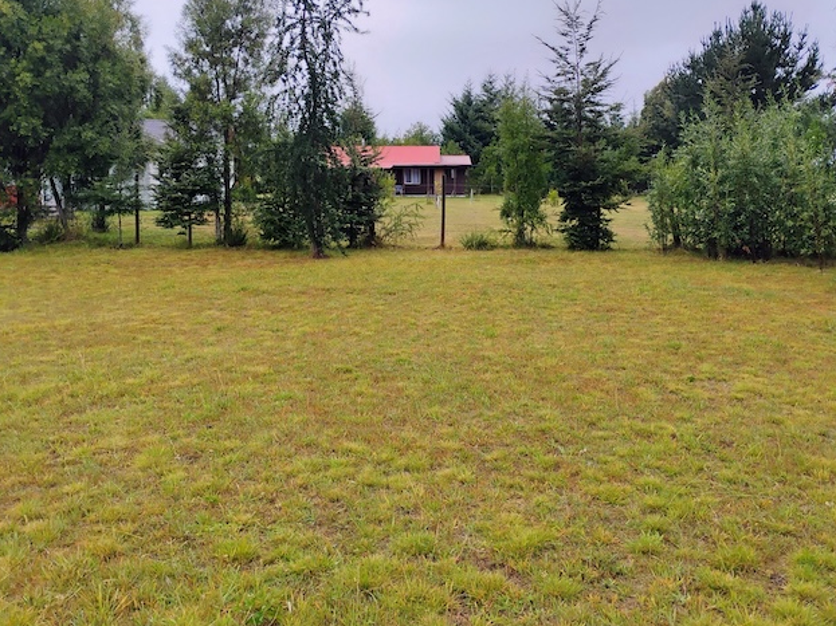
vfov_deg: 39.4
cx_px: 454
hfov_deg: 51.3
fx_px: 869
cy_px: 241
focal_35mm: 36
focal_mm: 4.26
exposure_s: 1/982
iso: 100
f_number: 1.8
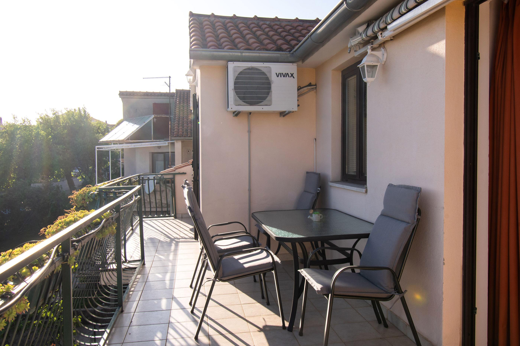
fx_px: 433
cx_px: 260
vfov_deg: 43.6
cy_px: 173
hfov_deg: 62.0
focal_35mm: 30
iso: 100
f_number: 13
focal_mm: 20
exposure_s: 1/200
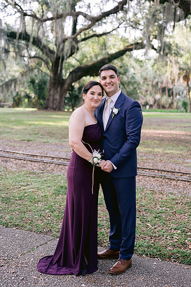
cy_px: 144
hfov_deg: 27.0
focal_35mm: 50
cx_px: 96
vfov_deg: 39.6
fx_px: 398
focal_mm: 50
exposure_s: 1/320
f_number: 2.8
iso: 400
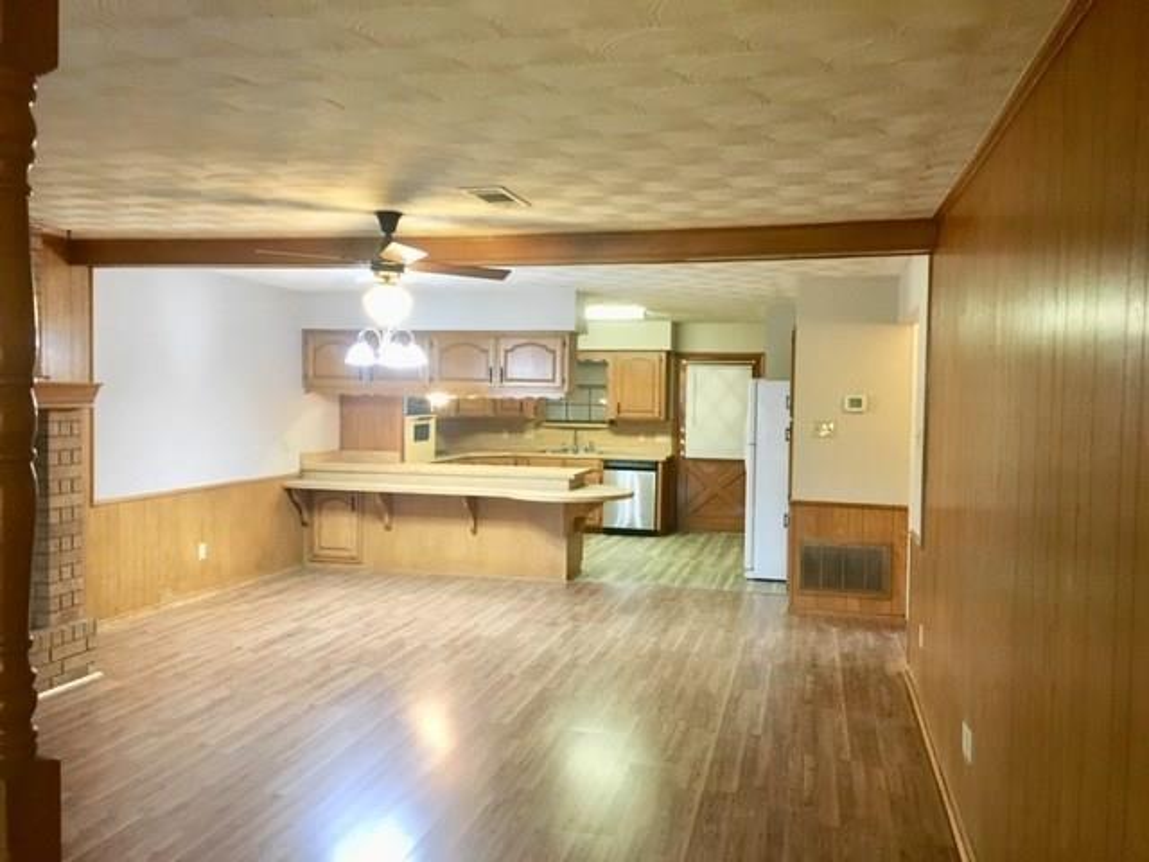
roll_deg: -0.7
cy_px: 431
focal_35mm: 29
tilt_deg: -1.7
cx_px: 574
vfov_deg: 48.2
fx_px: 963
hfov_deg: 61.7
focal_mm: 4.15
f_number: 2.2
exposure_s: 1/30
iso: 200
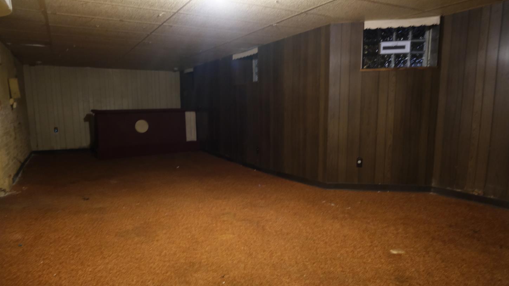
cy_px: 158
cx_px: 252
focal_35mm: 25
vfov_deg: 45.9
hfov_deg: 74.1
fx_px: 337
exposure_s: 1/6.5
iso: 3200
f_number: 3.5
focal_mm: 15
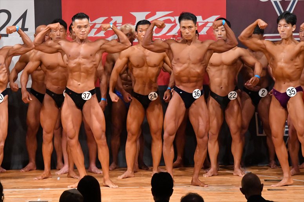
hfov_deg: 7.6
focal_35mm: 270
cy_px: 101
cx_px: 152
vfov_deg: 5.1
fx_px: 2279
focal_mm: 180
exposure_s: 1/400
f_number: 5.6
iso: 11400
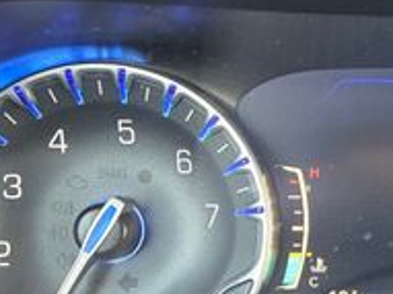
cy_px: 187
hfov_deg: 23.9
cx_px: 418
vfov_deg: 19.1
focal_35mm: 77
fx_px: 874
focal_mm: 5.4
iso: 160
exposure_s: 1/120
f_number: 1.8
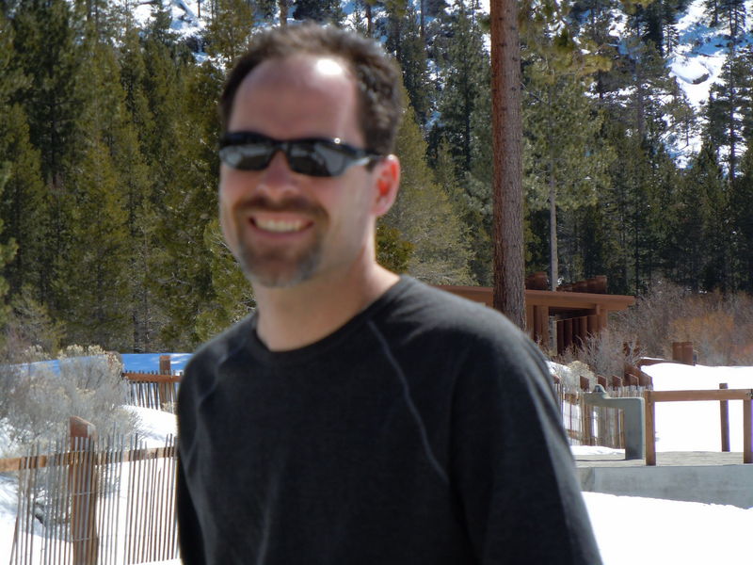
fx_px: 3306
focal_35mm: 152
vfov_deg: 9.8
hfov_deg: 13.0
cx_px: 376
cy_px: 282
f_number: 4.6
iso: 100
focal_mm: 27.4
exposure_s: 1/640
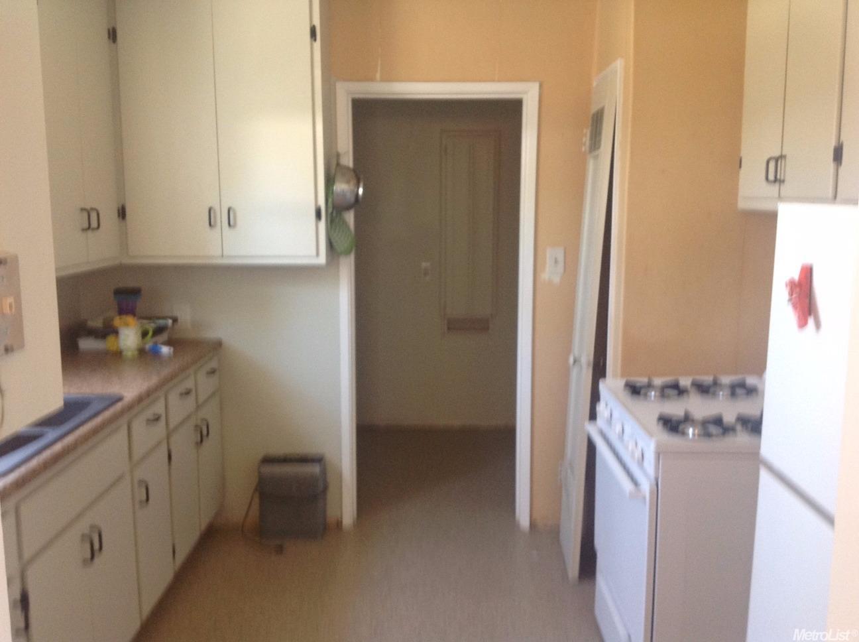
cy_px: 321
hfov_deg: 52.7
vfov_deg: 40.6
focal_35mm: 35
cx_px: 430
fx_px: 867
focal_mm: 4.28
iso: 160
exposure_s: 1/15
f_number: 2.4
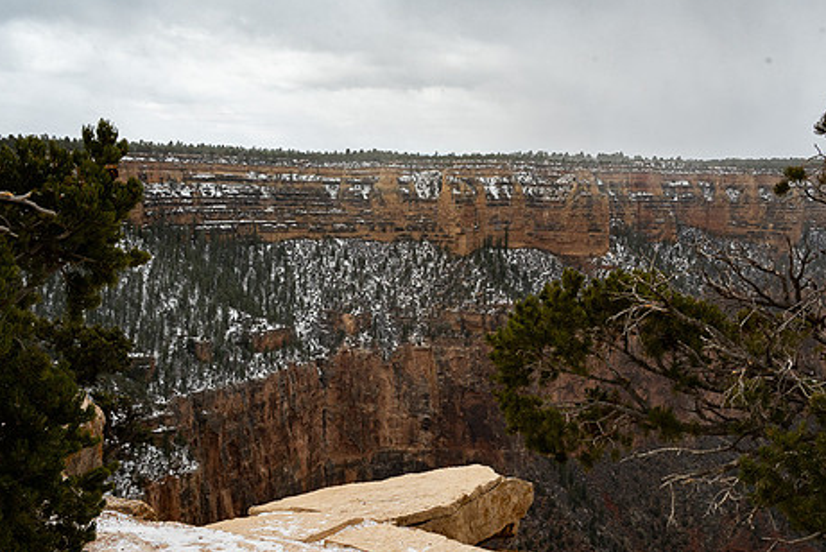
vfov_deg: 30.5
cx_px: 435
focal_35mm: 44
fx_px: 1010
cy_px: 338
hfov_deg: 44.5
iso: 800
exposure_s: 1/100
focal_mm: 35
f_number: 16
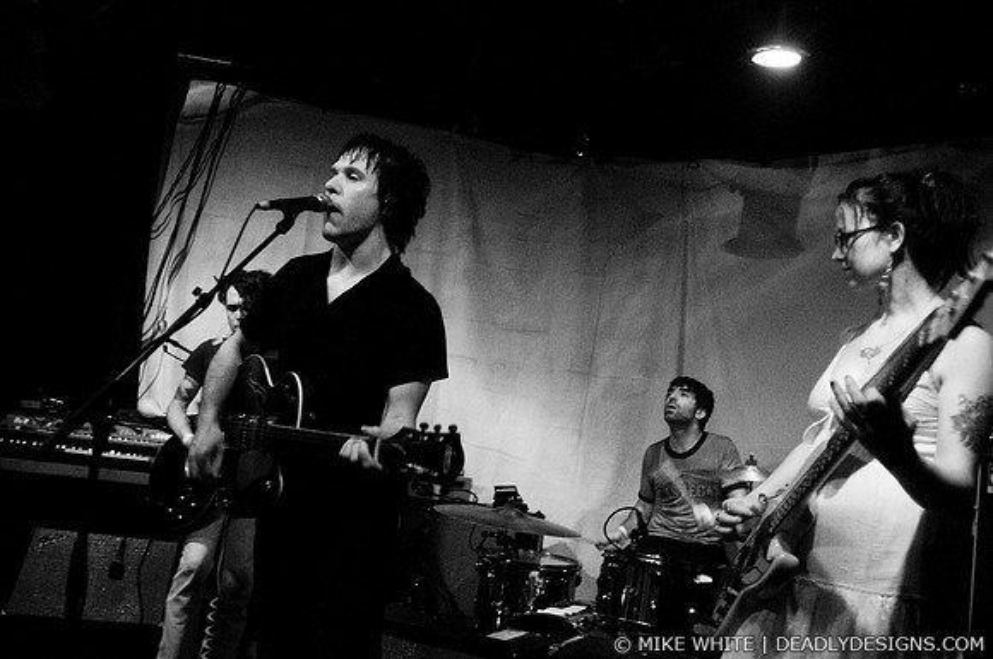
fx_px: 826
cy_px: 330
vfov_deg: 43.5
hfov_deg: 62.0
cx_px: 496
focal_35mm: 30
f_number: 2.8
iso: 1000
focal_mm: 20
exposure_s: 1/40
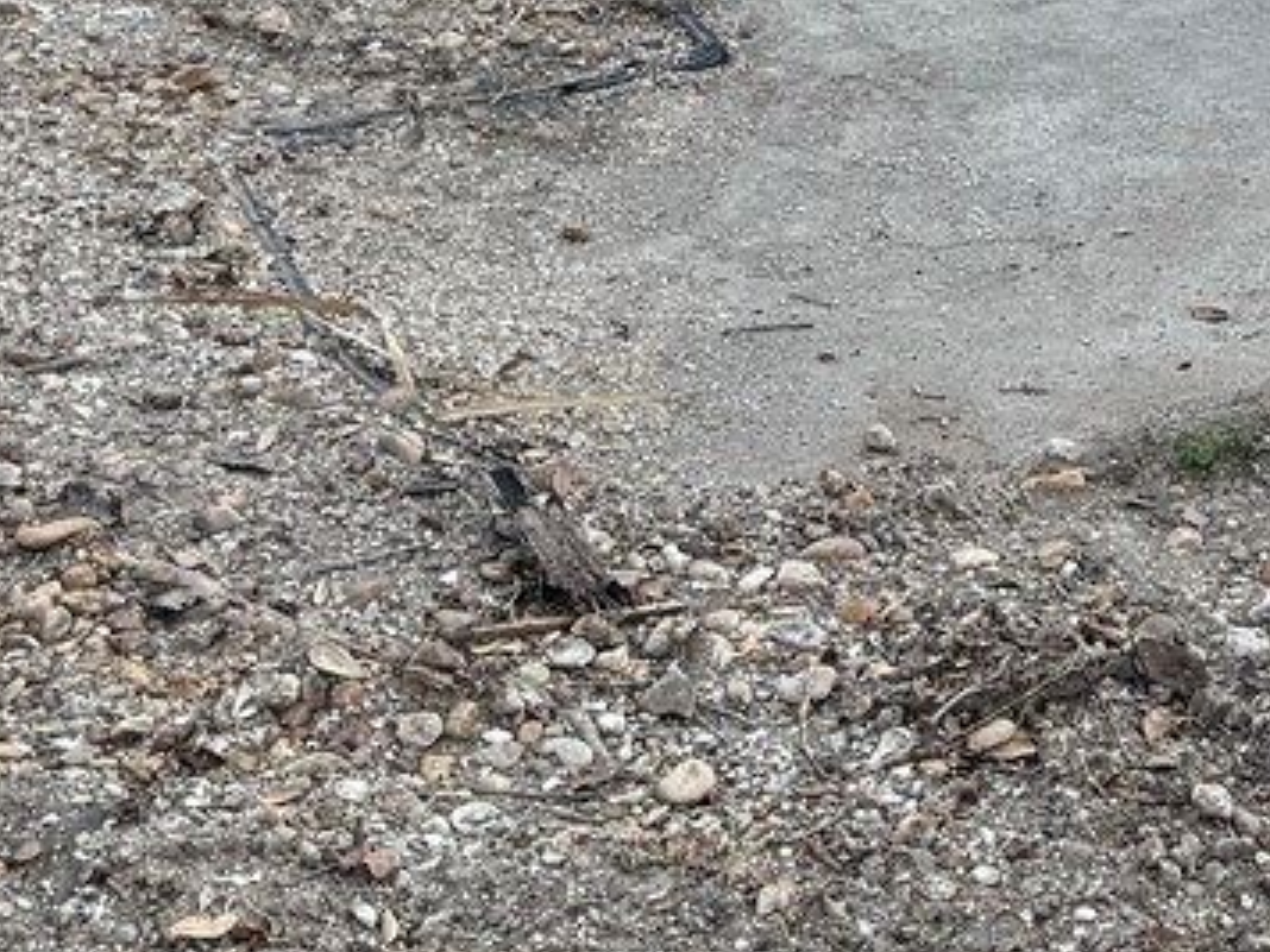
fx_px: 3962
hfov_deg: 17.4
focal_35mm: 108
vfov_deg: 12.4
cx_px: 1502
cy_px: -834
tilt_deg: -6.4
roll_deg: -2.1
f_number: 1.78
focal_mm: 6.76
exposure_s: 1/588
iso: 80
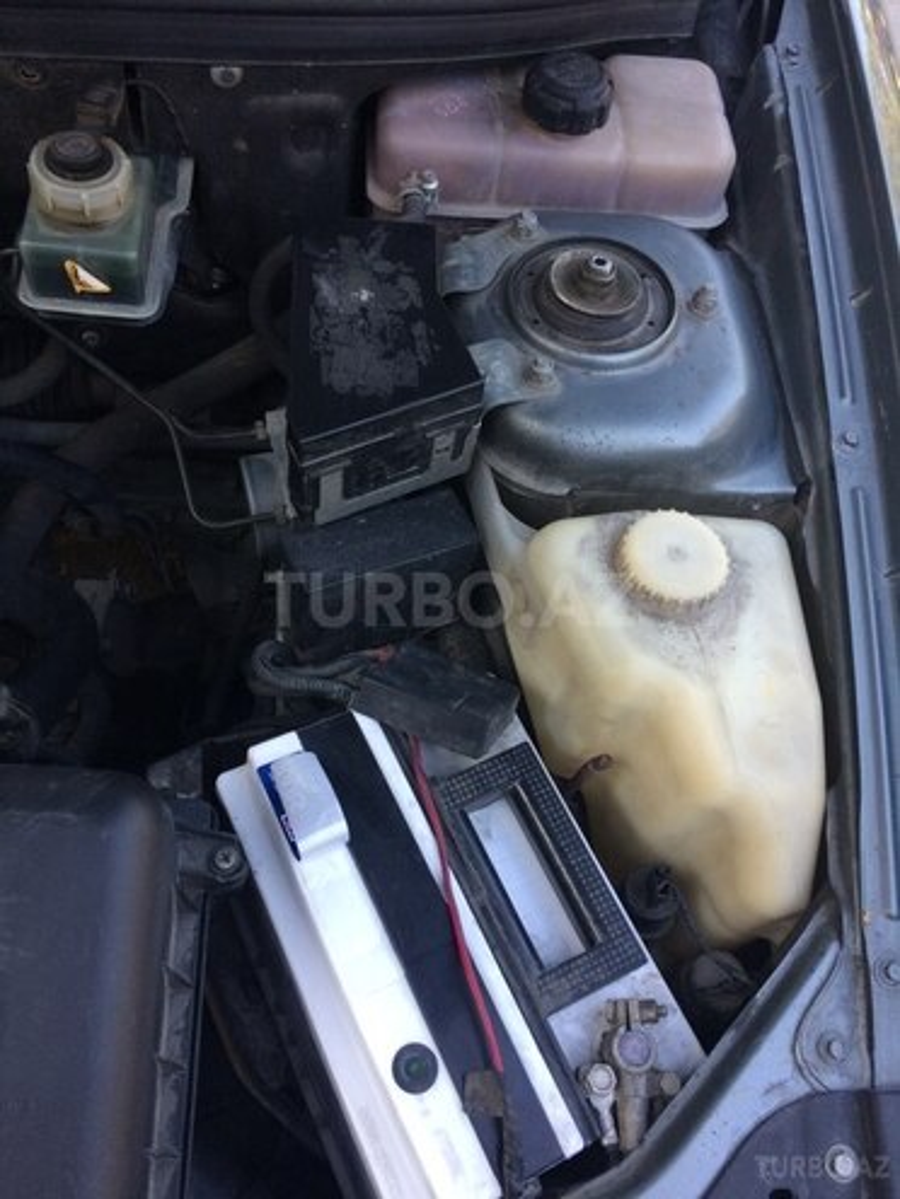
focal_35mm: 29
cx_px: 450
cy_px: 600
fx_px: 1005
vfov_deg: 61.7
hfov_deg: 48.2
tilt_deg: -62.6
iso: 64
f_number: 2.2
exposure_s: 1/100
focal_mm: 4.15
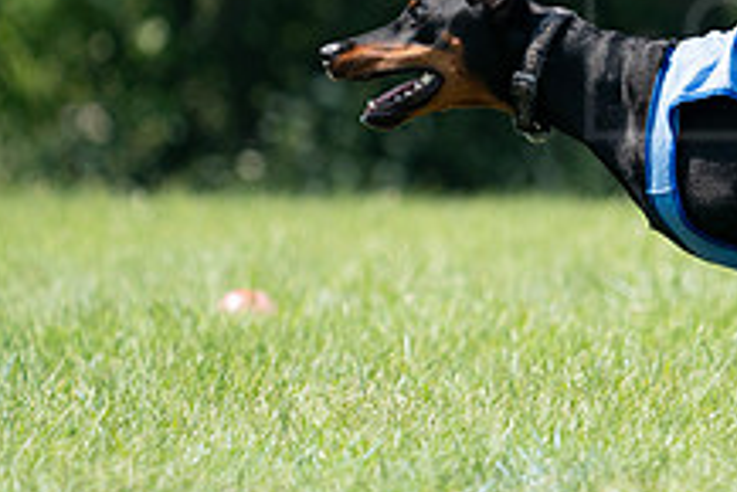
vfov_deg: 1.5
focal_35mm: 944
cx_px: 910
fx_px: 19338
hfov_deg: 2.2
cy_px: 87
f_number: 6.3
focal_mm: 353
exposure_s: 1/4000
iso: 1600
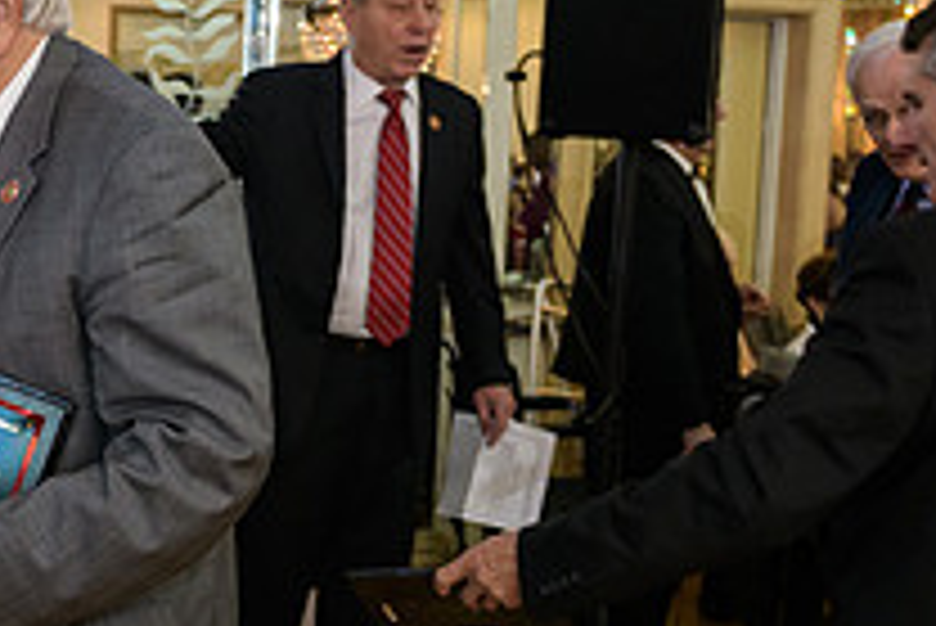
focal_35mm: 67
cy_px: 281
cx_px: -68
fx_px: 1743
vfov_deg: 20.3
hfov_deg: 27.7
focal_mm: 24
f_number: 3.2
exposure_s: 1/125
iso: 1000
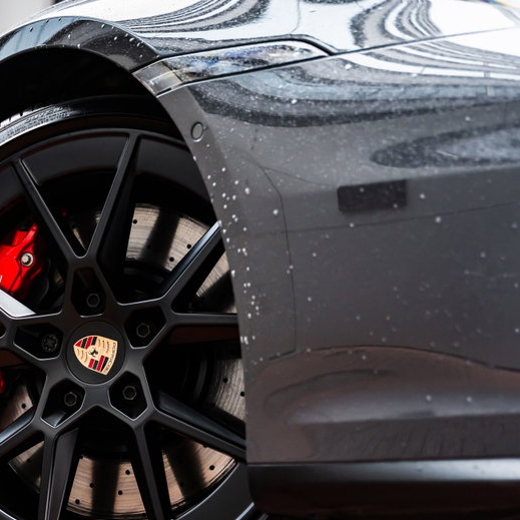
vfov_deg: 27.6
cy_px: 332
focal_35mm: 62
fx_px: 1054
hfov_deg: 26.8
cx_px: 57
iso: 1250
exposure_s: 1/160
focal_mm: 37
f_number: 2.8
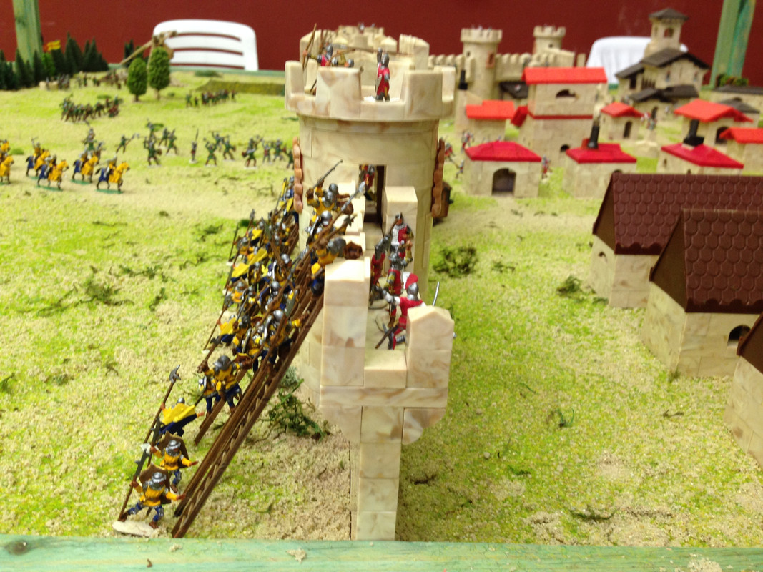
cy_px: 286
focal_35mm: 33
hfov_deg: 55.4
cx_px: 382
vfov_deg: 42.9
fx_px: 727
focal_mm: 4.12
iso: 100
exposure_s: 1/20
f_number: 2.4
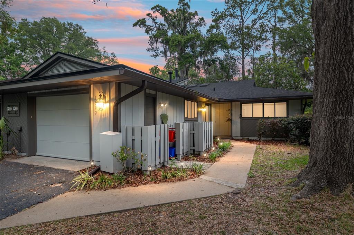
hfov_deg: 86.9
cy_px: 118
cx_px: 177
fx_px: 187
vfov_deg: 64.5
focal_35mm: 19
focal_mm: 19
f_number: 7.1
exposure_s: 1/6
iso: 320
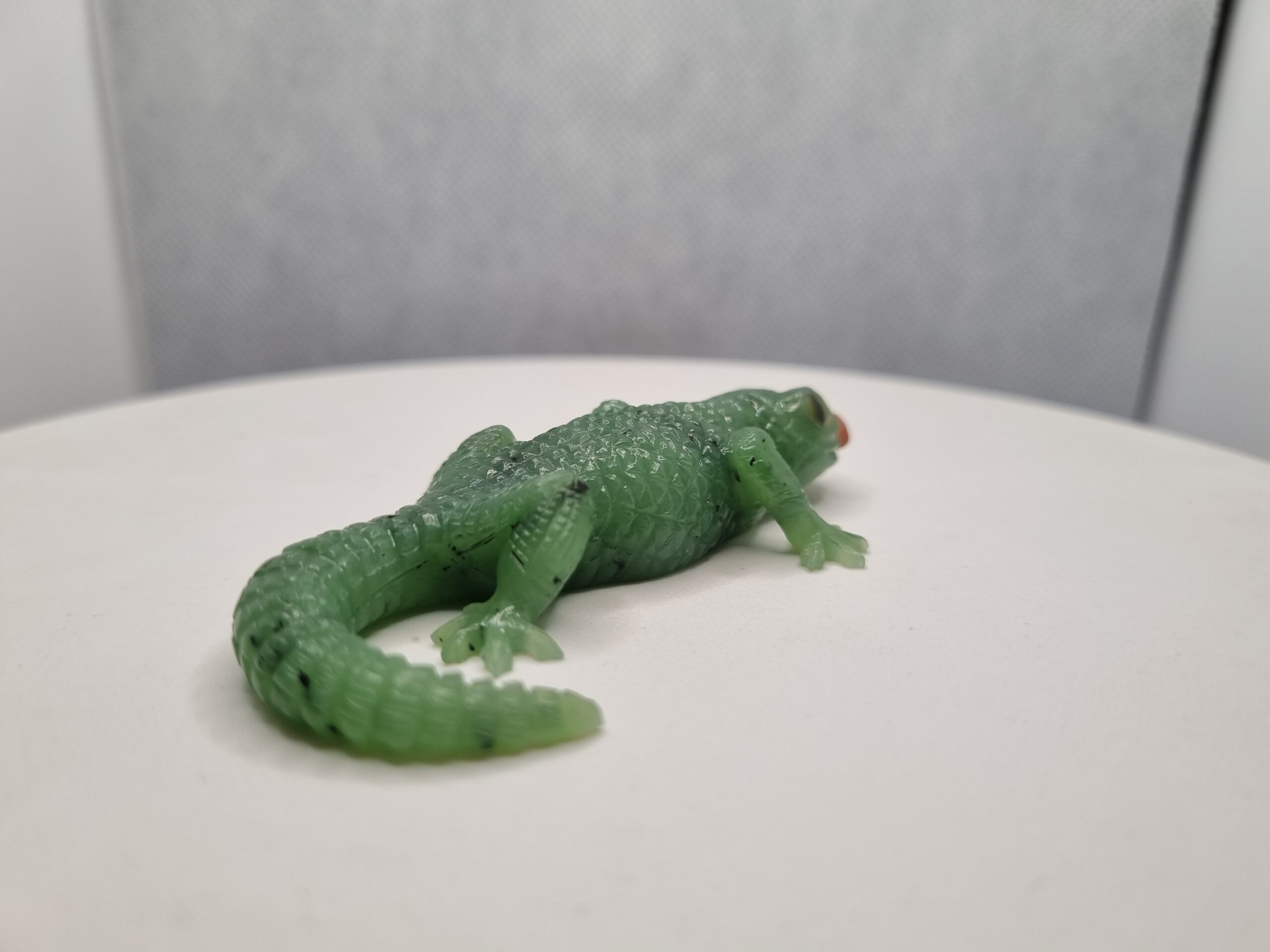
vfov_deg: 53.1
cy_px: 476
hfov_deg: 67.3
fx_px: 954
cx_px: 635
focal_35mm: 26
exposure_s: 1/763
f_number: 1.8
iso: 50
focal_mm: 5.4
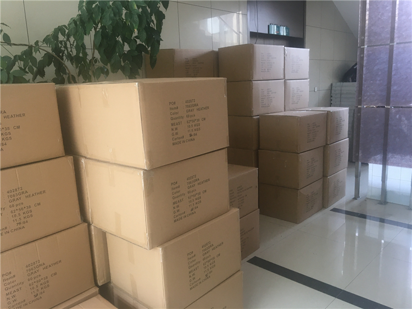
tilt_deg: -12.2
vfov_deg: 48.2
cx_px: 206
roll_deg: +1.5
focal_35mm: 29
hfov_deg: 61.7
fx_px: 345
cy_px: 154
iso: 100
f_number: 2.2
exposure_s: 1/33
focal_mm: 4.15
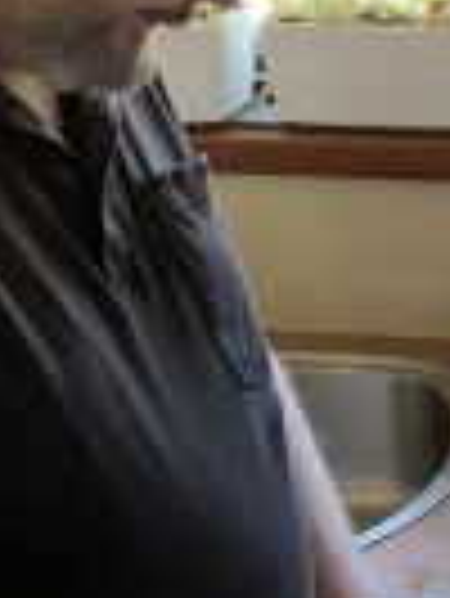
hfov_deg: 12.2
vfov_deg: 16.2
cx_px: 644
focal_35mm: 117
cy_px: 715
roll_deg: +1.0
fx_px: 2025
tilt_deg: -29.6
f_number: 1.8
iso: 250
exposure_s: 1/60
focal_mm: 4.25
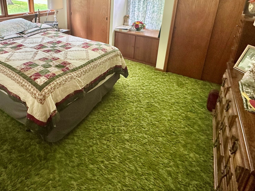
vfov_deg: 54.9
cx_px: 100
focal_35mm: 23
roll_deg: -2.3
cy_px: 39
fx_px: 169
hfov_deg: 73.0
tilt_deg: -16.6
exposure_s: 1/99
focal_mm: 2.22
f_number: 2.2
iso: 200
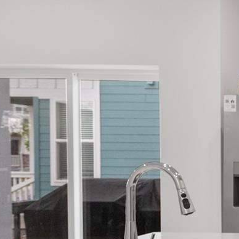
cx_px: 464
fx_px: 437
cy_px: 171
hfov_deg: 19.5
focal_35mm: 56
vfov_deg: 30.2
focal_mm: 16
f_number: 8
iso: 800
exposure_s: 1/1000
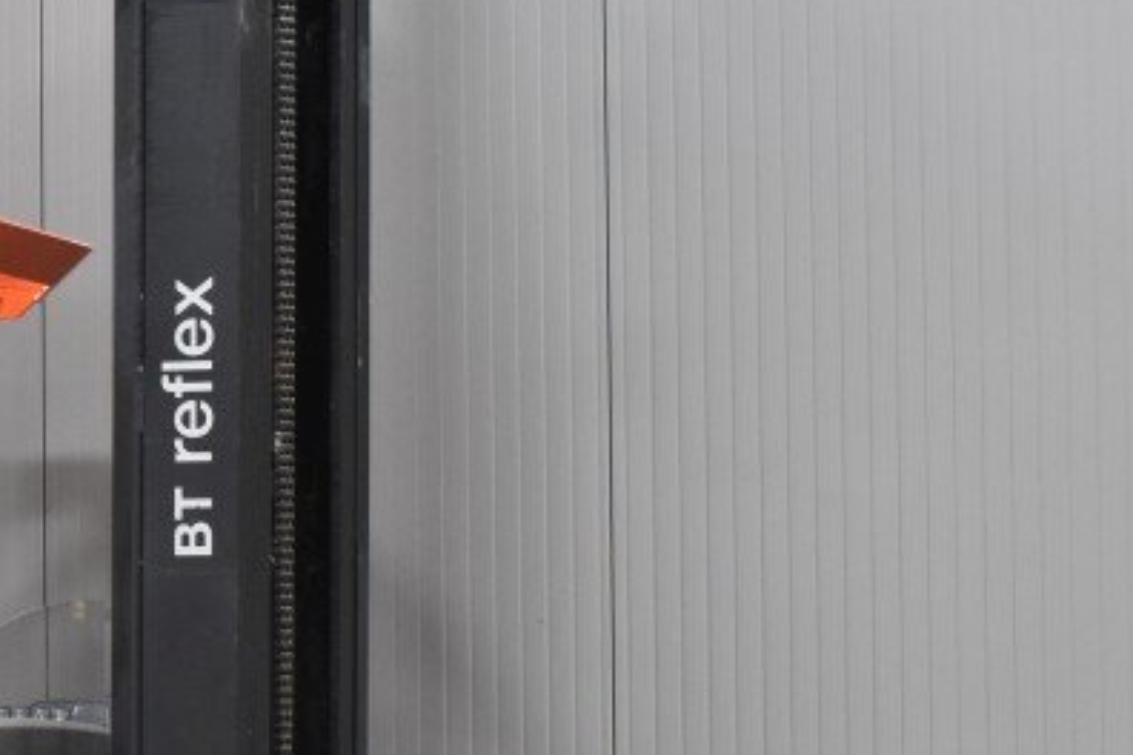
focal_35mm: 96
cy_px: 601
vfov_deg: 14.2
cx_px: 183
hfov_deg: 21.0
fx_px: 3006
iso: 1250
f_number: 5
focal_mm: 21
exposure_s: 1/40
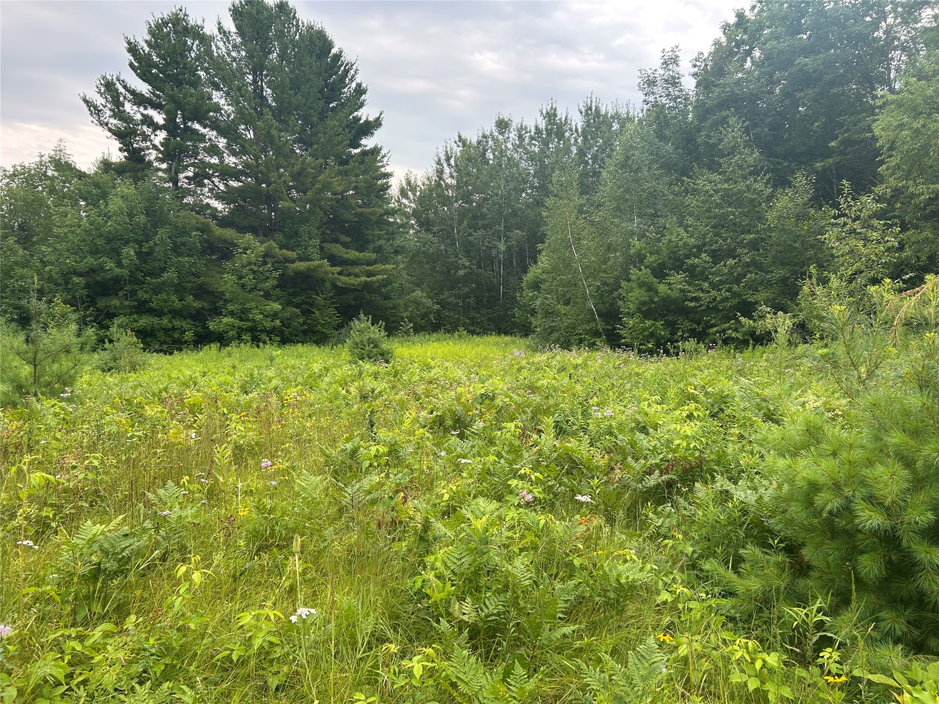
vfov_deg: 53.1
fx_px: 705
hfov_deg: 67.3
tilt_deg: -5.1
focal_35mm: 26
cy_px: 352
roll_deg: -1.9
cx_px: 470
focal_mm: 5.7
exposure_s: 1/743
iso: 50
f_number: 1.5
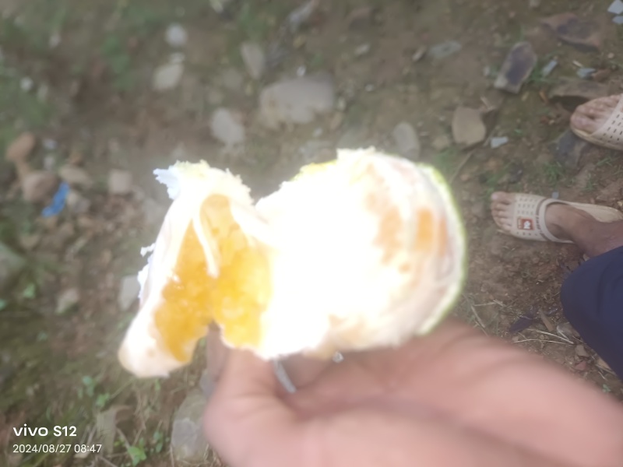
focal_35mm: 23
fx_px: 414
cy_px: 234
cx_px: 312
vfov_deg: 58.9
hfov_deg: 73.9
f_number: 1.88
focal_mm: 5.59
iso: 164
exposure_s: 1/100
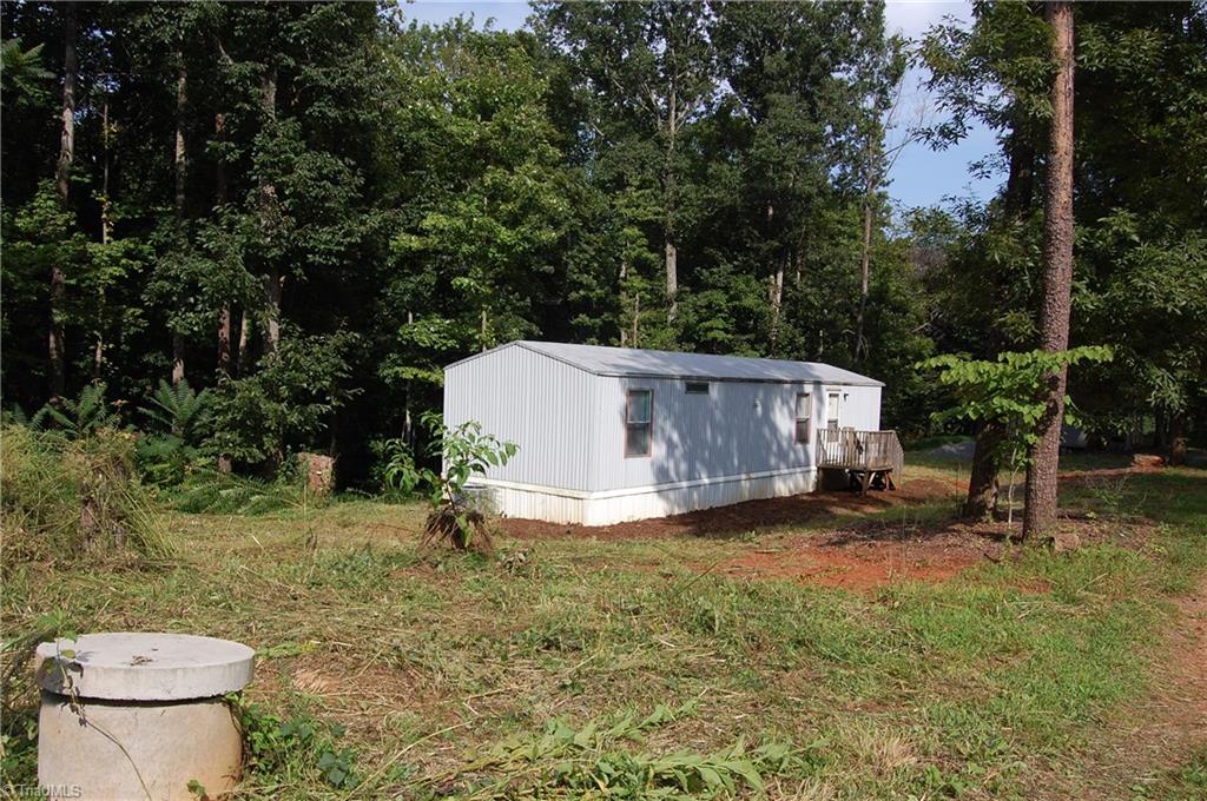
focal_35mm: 27
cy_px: 400
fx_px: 904
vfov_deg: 47.8
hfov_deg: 67.4
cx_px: 604
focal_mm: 18
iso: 200
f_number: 10
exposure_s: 1/250
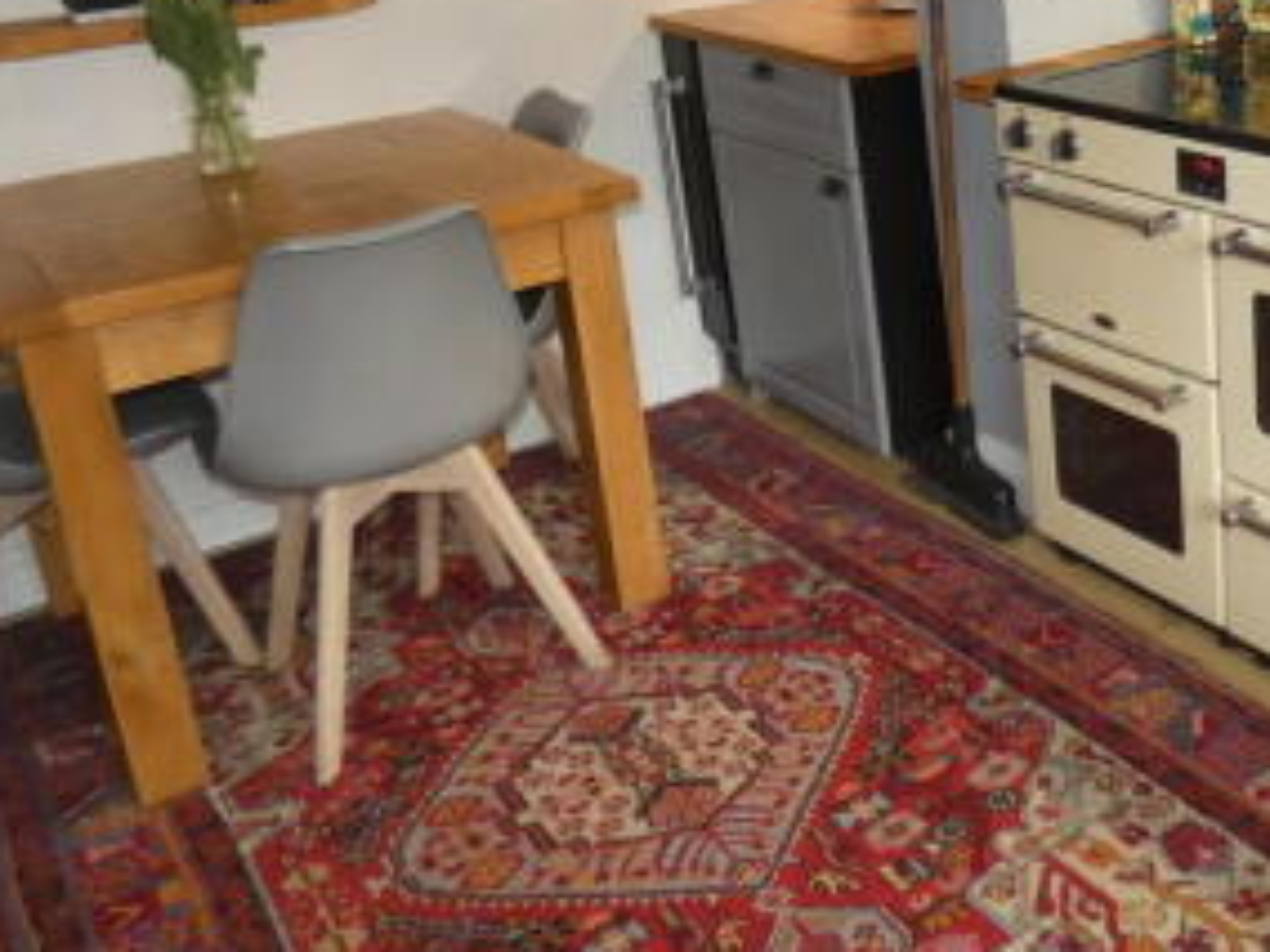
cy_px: 230
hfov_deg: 41.5
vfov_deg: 34.4
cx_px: 1183
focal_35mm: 41
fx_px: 1504
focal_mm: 3.6
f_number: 2.8
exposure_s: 1/60
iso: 400
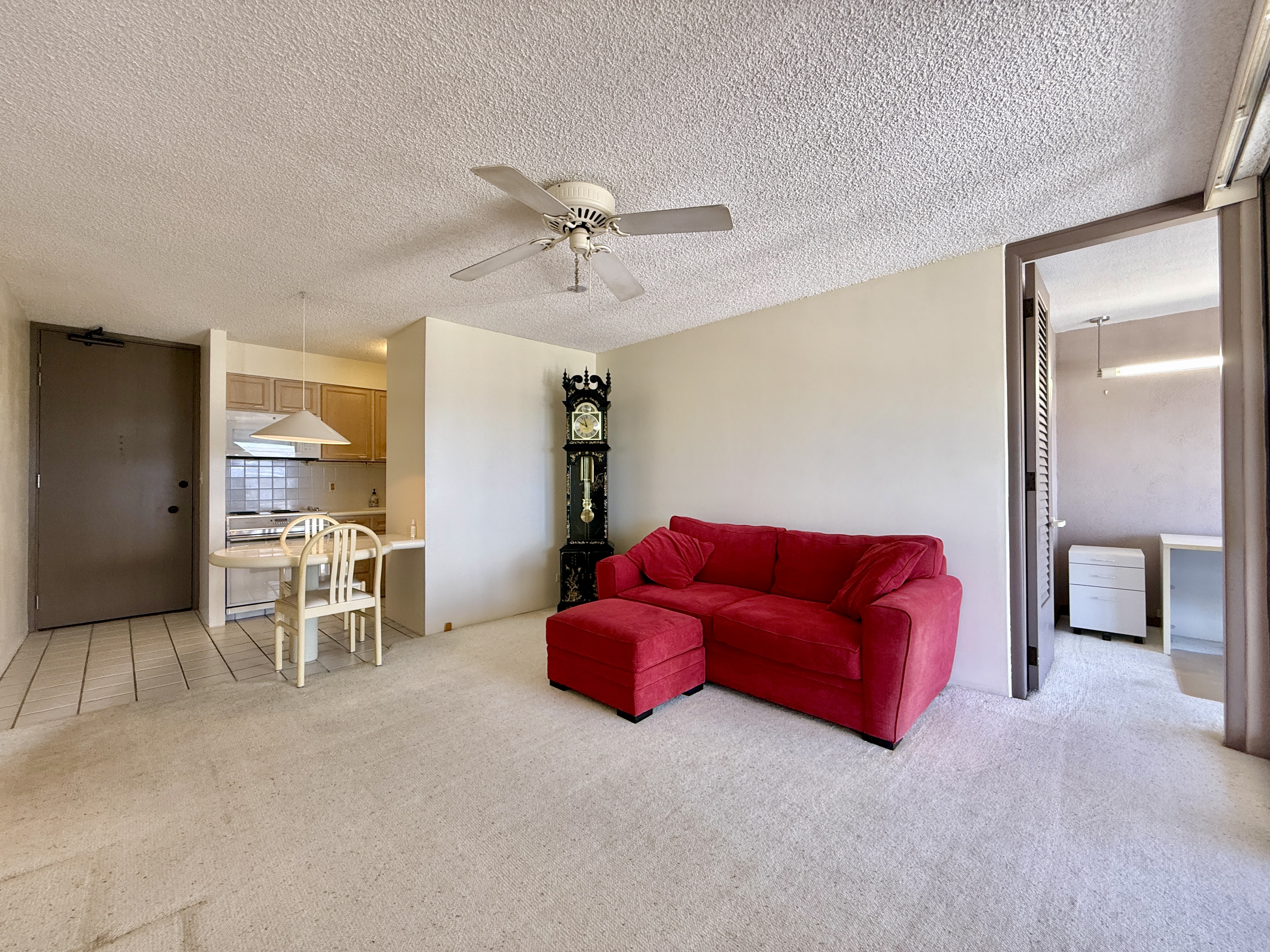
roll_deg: +0.4
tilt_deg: +1.1
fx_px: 514
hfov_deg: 102.1
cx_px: 635
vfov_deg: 85.7
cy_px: 476
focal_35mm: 14
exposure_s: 1/120
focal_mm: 2.22
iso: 200
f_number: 2.2
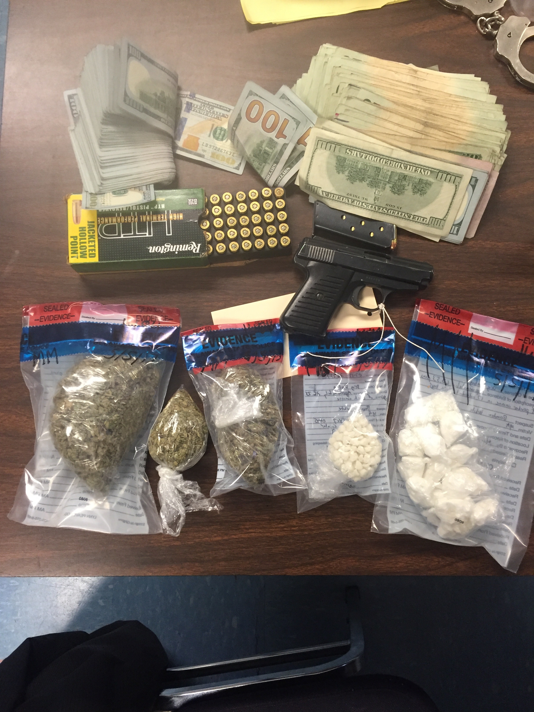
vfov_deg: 61.7
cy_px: 356
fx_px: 596
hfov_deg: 48.2
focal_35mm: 29
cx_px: 267
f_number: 2.2
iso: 125
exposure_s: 1/30
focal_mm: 4.15
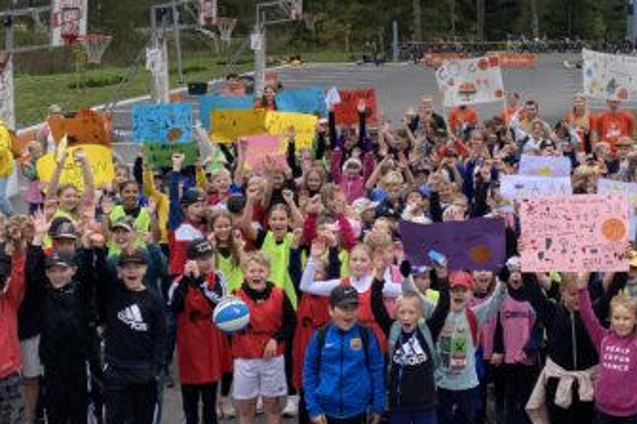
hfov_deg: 31.7
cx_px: 496
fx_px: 1096
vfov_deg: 21.6
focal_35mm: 62
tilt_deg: -4.6
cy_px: 87
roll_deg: -0.9
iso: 32
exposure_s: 1/919
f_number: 1.8
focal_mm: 4.25
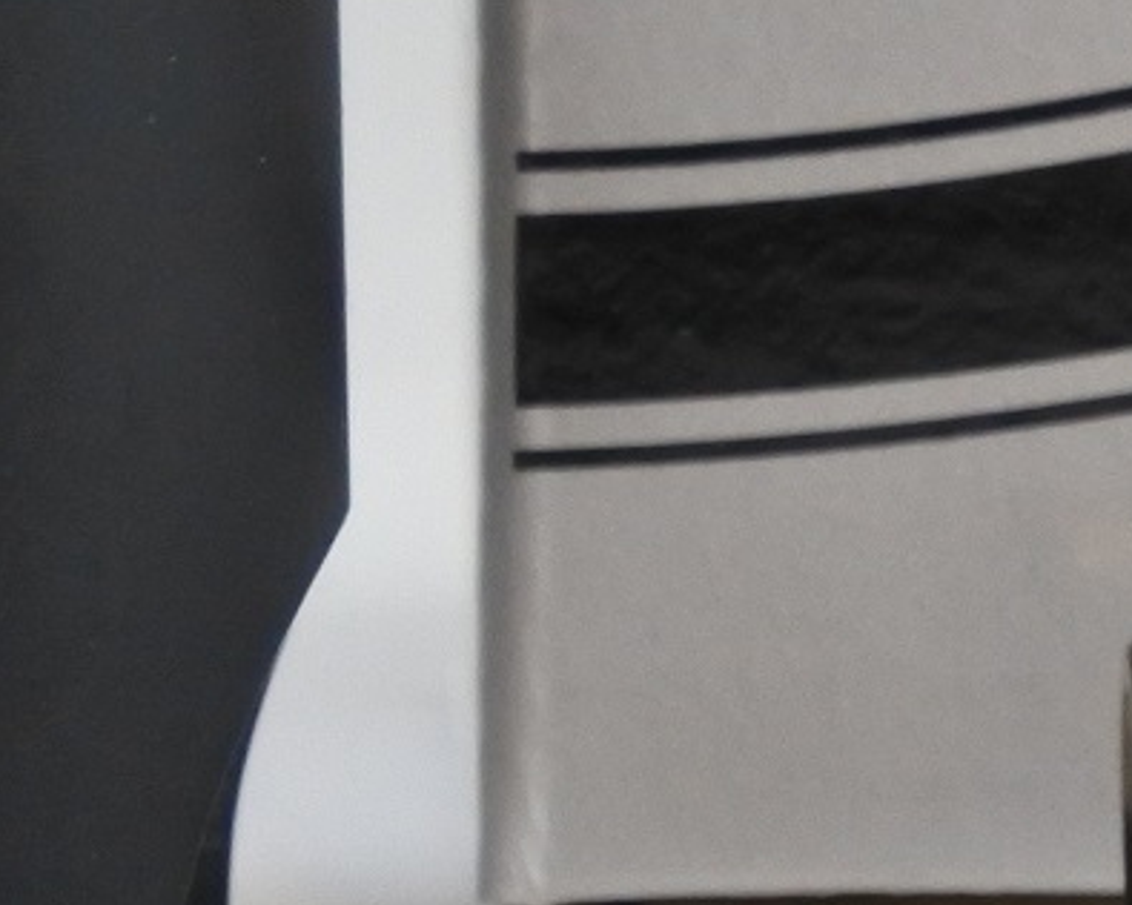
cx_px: 722
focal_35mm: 342
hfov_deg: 5.7
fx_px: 11458
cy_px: 60
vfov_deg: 4.5
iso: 640
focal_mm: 28.2
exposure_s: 1/125
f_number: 5.6
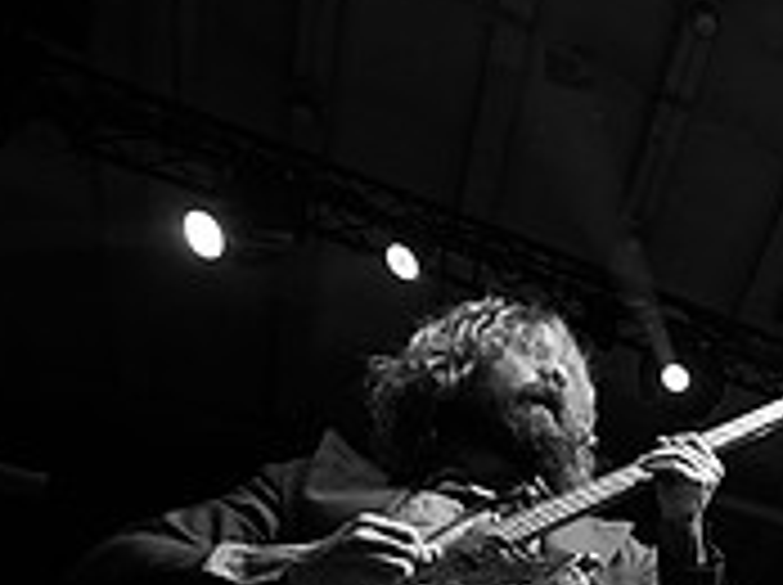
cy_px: 767
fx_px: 1016
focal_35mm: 45
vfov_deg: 26.9
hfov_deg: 30.1
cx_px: 1094
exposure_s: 1/125
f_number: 3.2
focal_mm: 14
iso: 1600
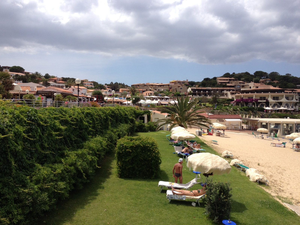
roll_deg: +0.2
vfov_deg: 40.7
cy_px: 112
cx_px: 150
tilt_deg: -4.5
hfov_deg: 52.6
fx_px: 303
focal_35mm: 35
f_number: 2.4
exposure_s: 1/1972
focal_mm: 4.28
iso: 50
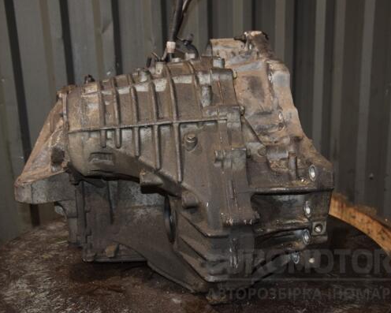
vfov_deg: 35.2
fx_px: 493
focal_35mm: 43
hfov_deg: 43.3
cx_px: 192
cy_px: 156
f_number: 5
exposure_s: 1/60
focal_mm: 25
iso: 800
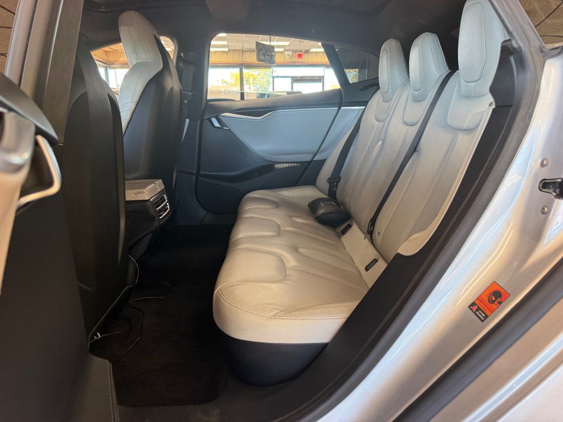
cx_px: 282
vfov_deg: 56.8
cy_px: 211
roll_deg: +1.0
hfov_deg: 71.6
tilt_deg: -14.8
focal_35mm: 24
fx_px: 390
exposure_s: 1/120
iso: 200
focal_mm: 6.76
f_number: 1.78
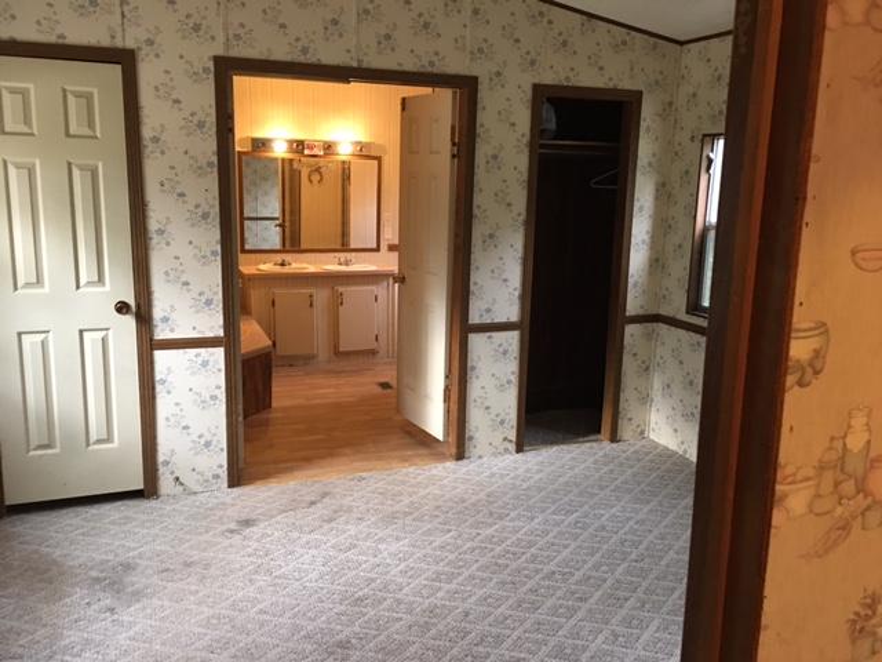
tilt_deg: -10.3
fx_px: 739
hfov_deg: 61.7
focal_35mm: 29
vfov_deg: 48.2
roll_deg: -1.4
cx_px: 441
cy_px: 331
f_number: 2.2
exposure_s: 1/15
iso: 100
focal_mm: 4.15
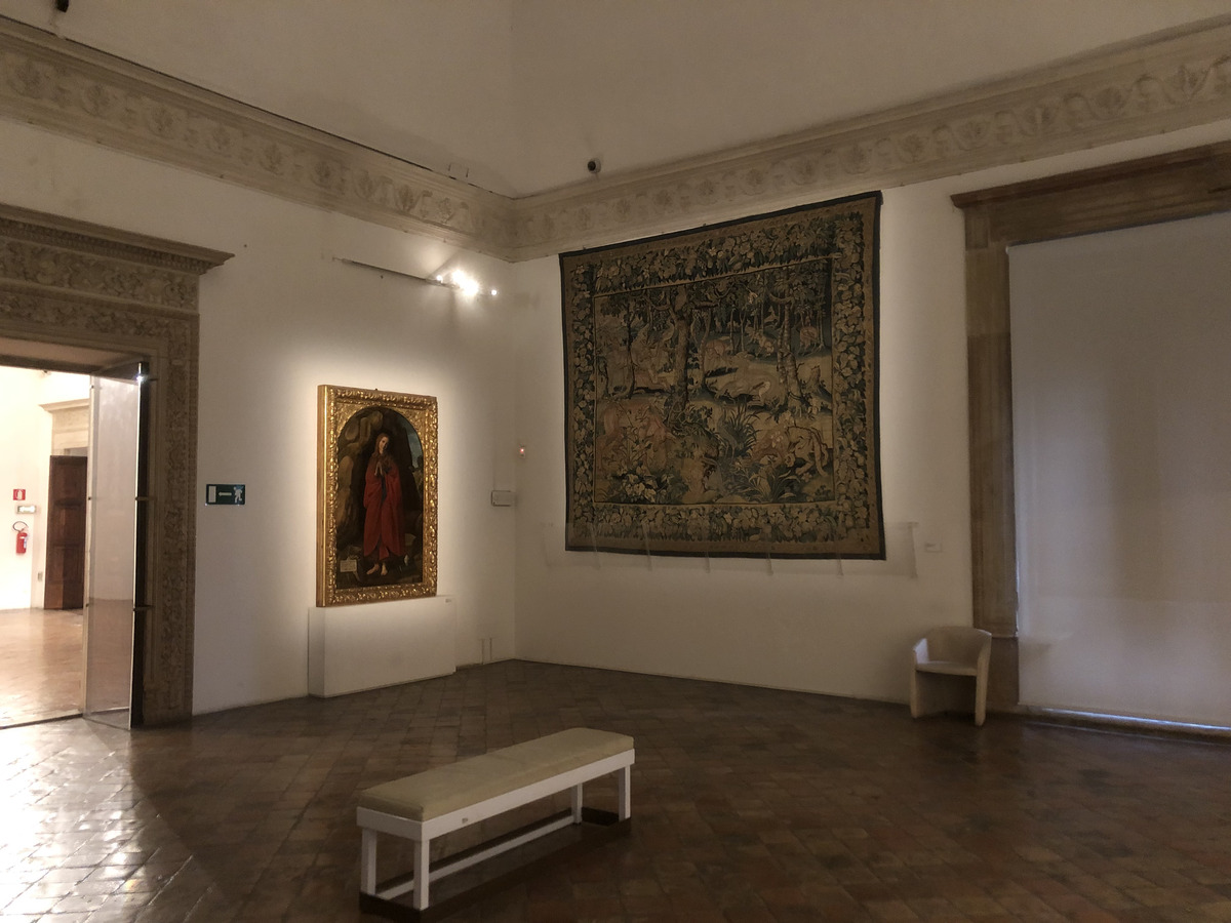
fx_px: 996
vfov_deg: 49.7
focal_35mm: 28
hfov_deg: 63.4
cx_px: 616
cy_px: 462
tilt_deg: +2.7
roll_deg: +0.9
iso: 100
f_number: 1.8
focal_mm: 4
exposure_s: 1/4
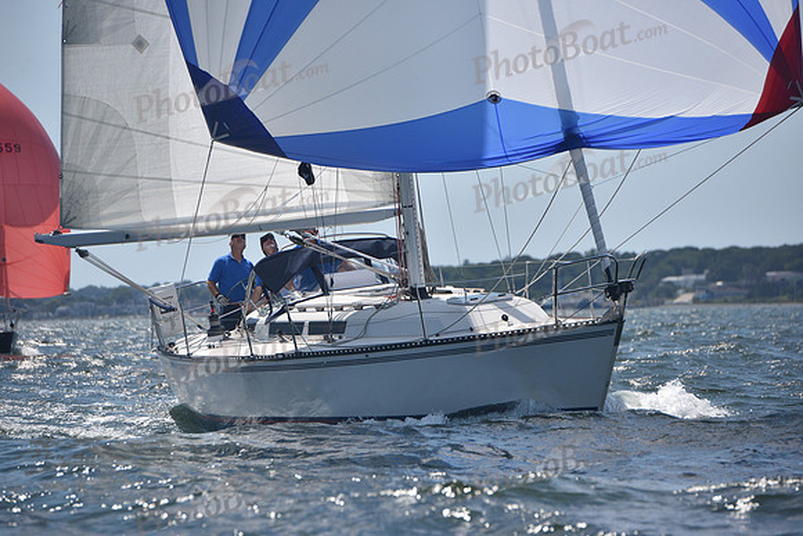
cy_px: 268
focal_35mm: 200
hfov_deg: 10.3
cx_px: 402
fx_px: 4462
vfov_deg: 6.9
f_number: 5
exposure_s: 1/1250
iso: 250
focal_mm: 200
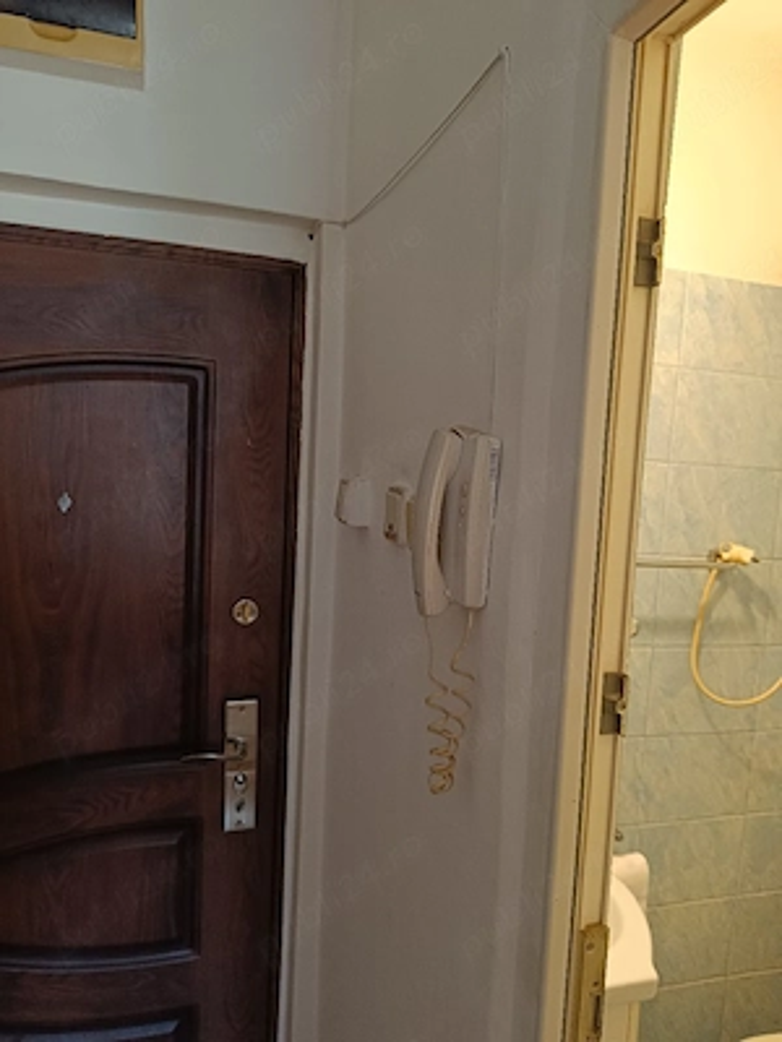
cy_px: 521
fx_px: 723
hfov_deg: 56.8
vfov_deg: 71.6
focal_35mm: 24
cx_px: 391
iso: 520
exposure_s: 1/50.3
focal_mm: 5.59
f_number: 1.88
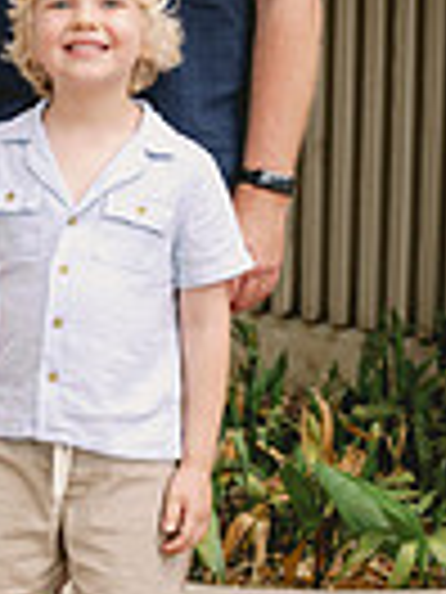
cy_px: 122
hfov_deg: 7.8
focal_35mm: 190
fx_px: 3264
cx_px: -68
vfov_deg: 10.4
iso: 320
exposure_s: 1/250
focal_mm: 58
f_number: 2.8
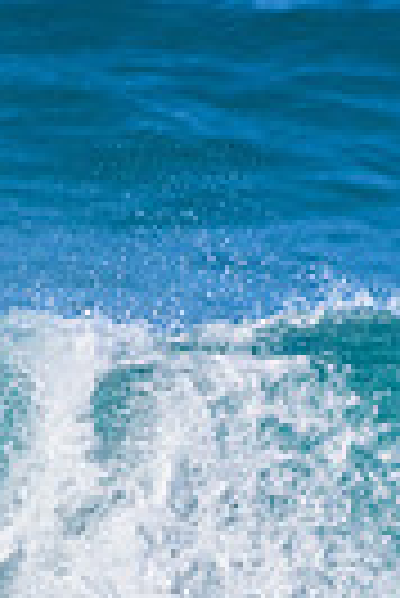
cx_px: -404
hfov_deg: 0.4
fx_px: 54355
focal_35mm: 3270
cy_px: 762
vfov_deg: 0.6
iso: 400
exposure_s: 1/2000
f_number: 5.6
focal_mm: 500
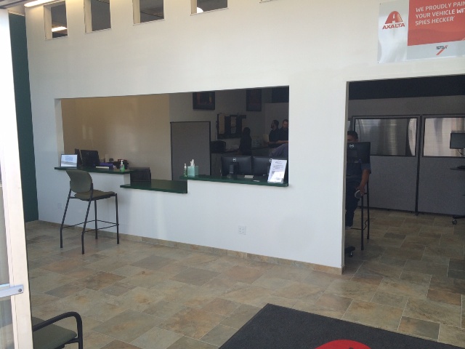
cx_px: 232
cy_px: 174
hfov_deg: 60.0
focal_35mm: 30
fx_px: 403
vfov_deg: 46.8
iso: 32
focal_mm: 4.12
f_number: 2.2
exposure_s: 1/143
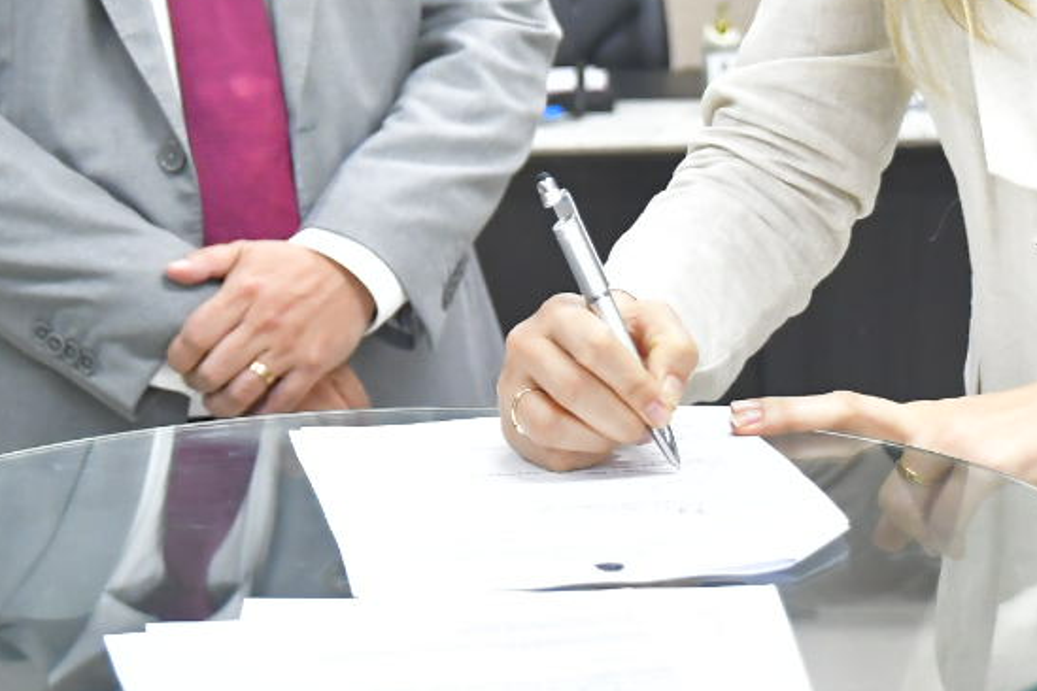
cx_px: 429
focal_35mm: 124
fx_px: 3572
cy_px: -21
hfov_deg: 16.5
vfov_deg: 10.9
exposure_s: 1/250
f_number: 3.2
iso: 2500
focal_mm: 28
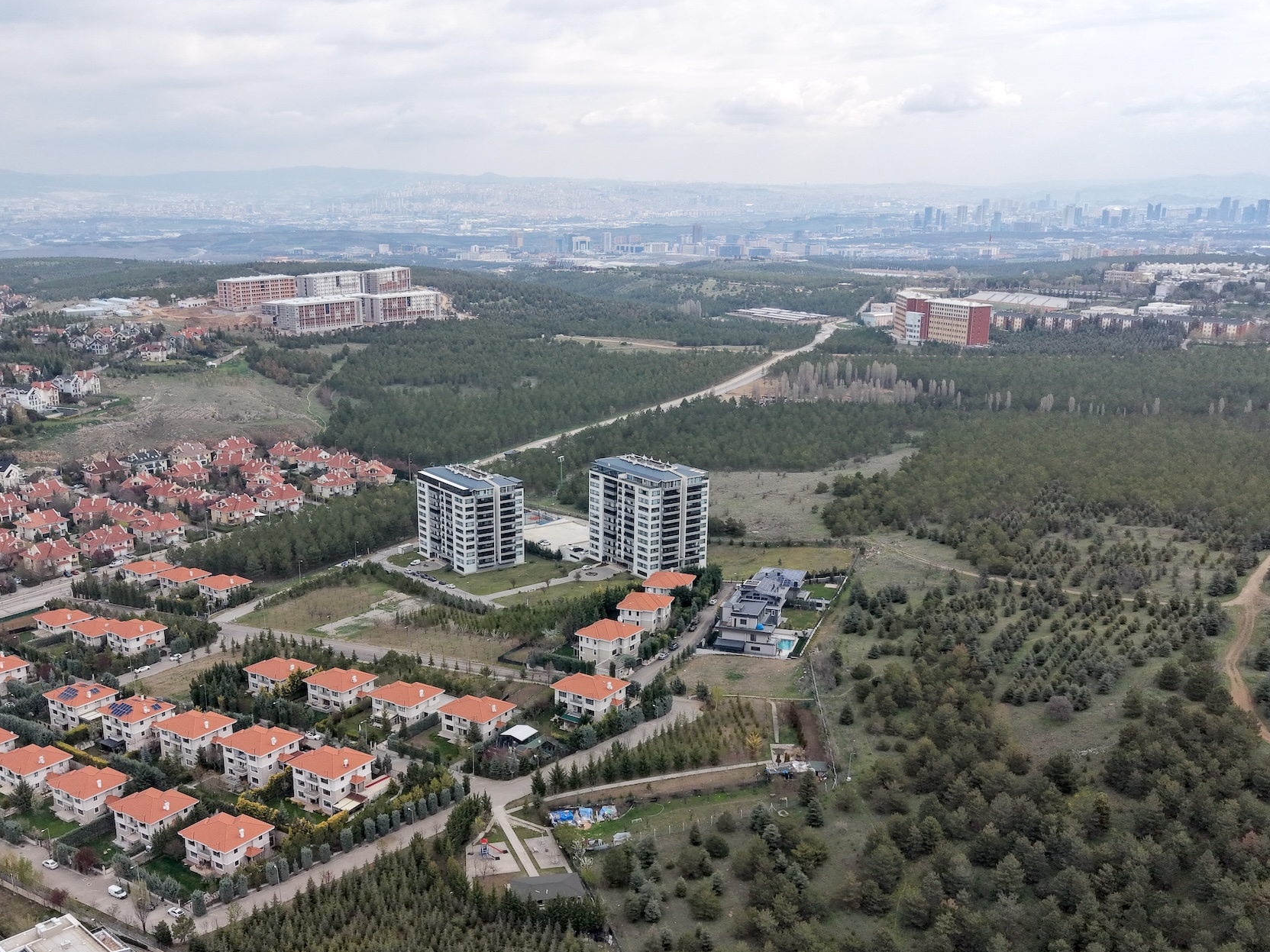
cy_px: 578
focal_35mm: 36
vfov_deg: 39.5
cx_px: 548
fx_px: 1321
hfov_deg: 51.2
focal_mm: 8.67
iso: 290
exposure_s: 1/3200
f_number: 1.8
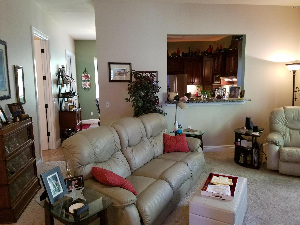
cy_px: 112
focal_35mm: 26
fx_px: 225
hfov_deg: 67.3
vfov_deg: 53.1
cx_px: 150
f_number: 1.7
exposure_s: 1/17
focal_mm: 4.2
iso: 200
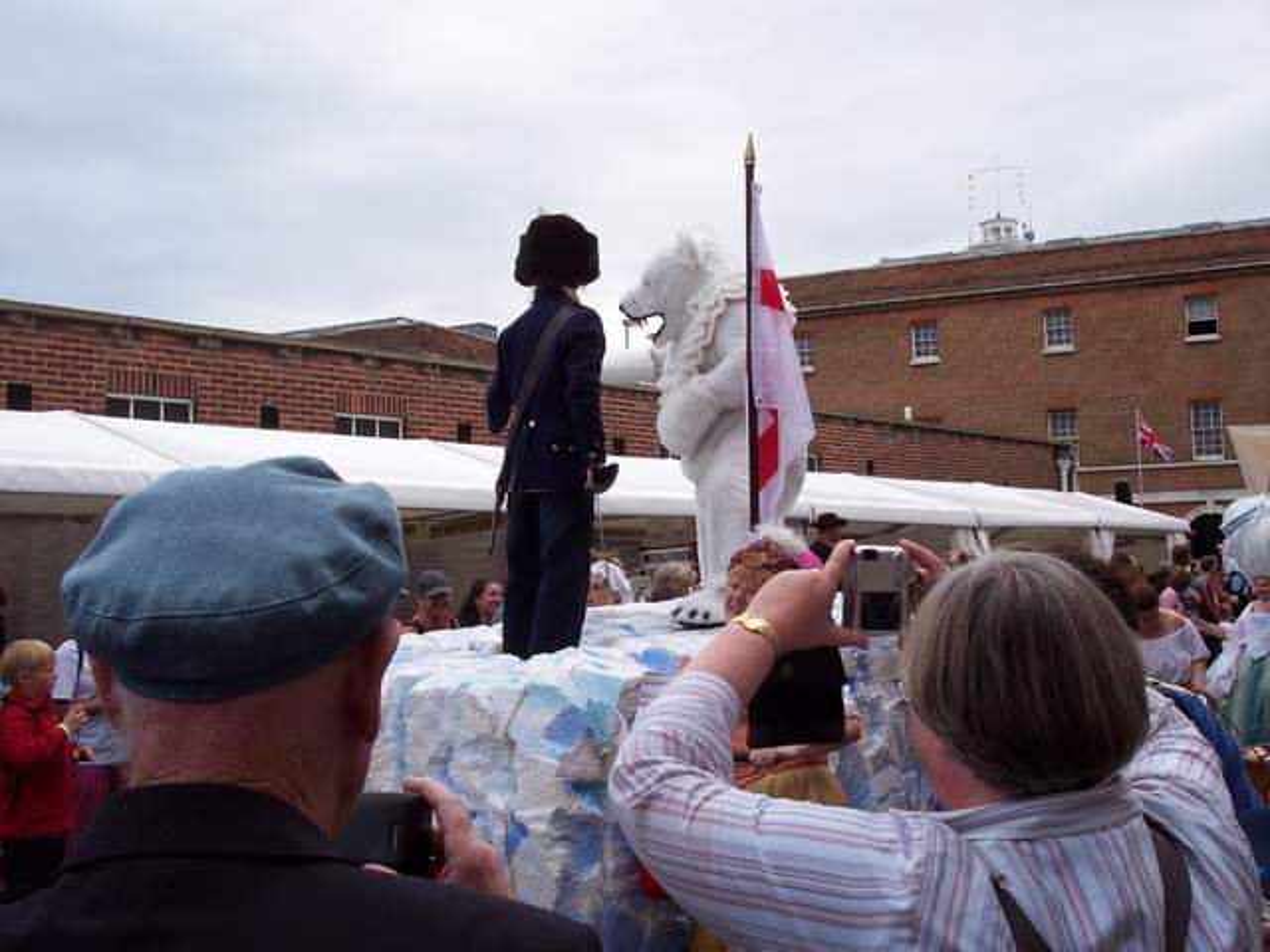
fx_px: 1394
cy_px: 476
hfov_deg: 49.0
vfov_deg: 37.7
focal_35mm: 38
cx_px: 635
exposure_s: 1/500
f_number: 4.8
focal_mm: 8
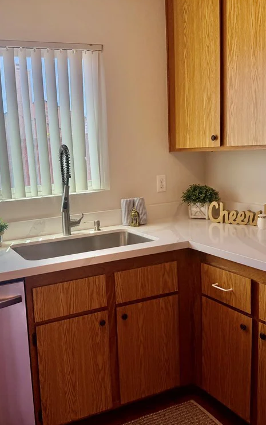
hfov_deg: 35.9
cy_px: 215
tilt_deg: -11.3
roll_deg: +3.8
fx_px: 406
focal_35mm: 35
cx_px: 87
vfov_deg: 55.3
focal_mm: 6.76
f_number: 1.78
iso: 100
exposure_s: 1/695
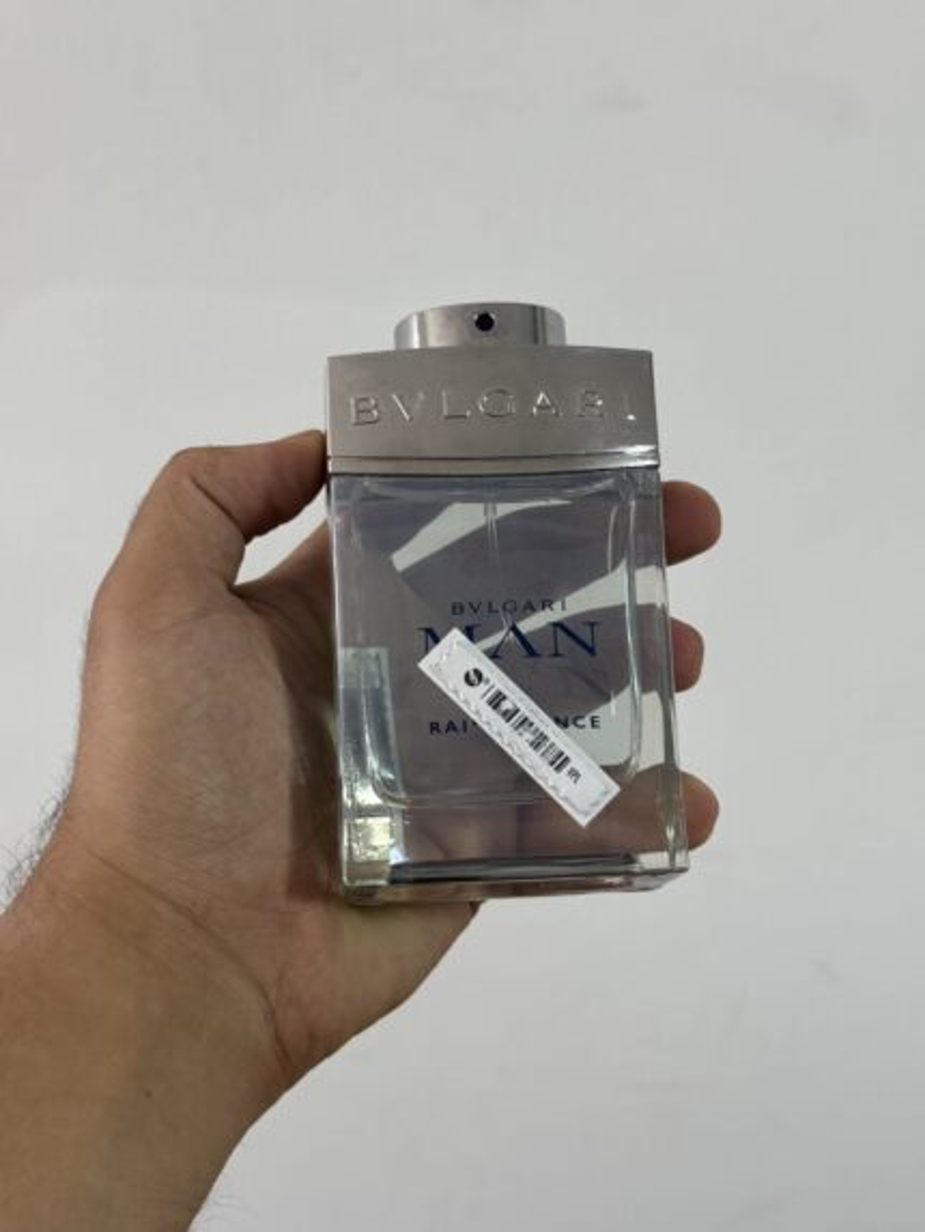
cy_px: 616
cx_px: 462
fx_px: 1710
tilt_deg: -25.8
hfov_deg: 30.3
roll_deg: -1.7
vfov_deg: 39.6
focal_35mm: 48
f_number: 1.78
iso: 80
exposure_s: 1/50
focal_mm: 6.76
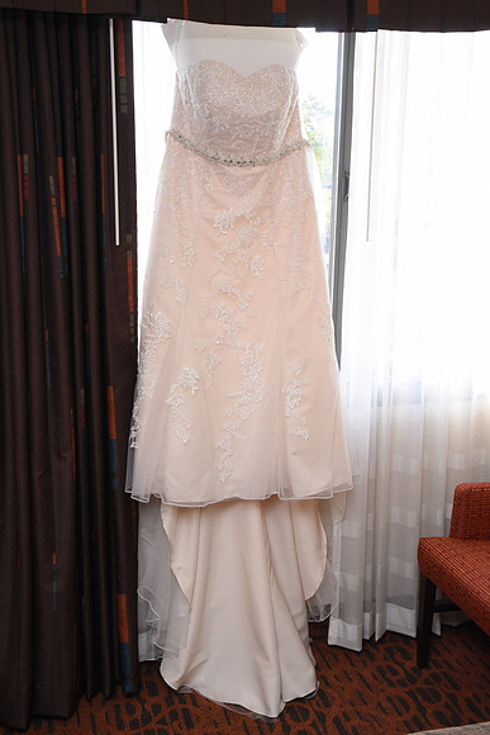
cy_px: 368
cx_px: 245
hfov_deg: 30.5
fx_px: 898
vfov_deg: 44.5
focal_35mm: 44
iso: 3200
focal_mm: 44
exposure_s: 1/60
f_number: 13
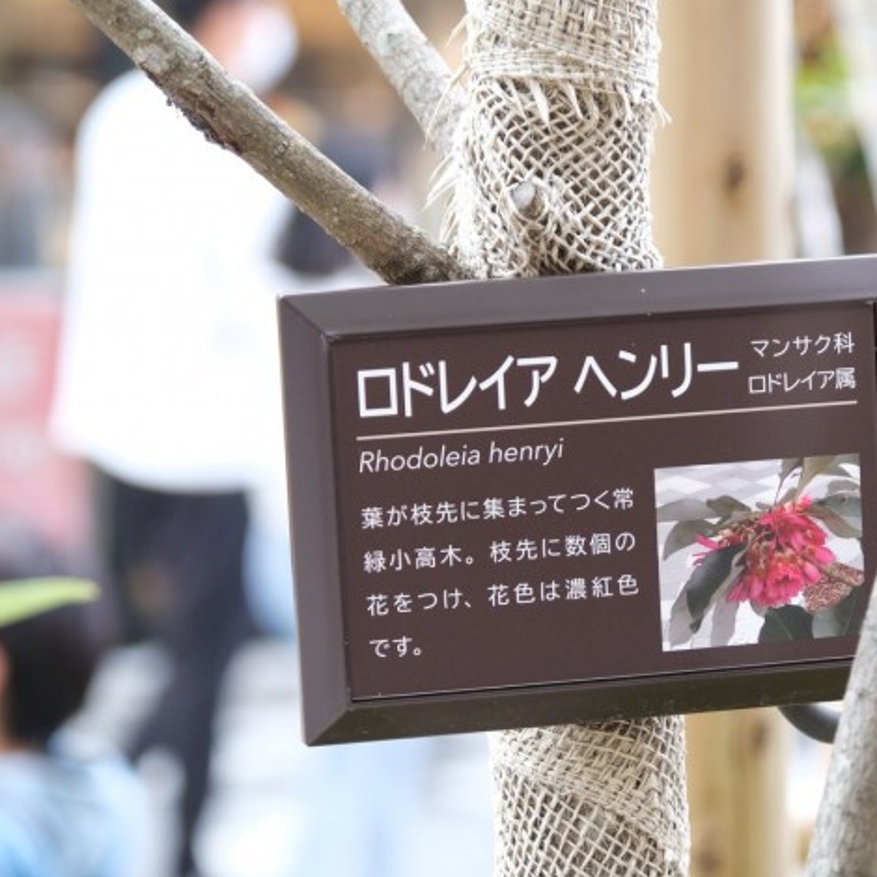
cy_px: 486
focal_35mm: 123
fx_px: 3526
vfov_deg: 14.2
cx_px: 547
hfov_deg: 14.2
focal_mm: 56.5
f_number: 4
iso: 640
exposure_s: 1/170
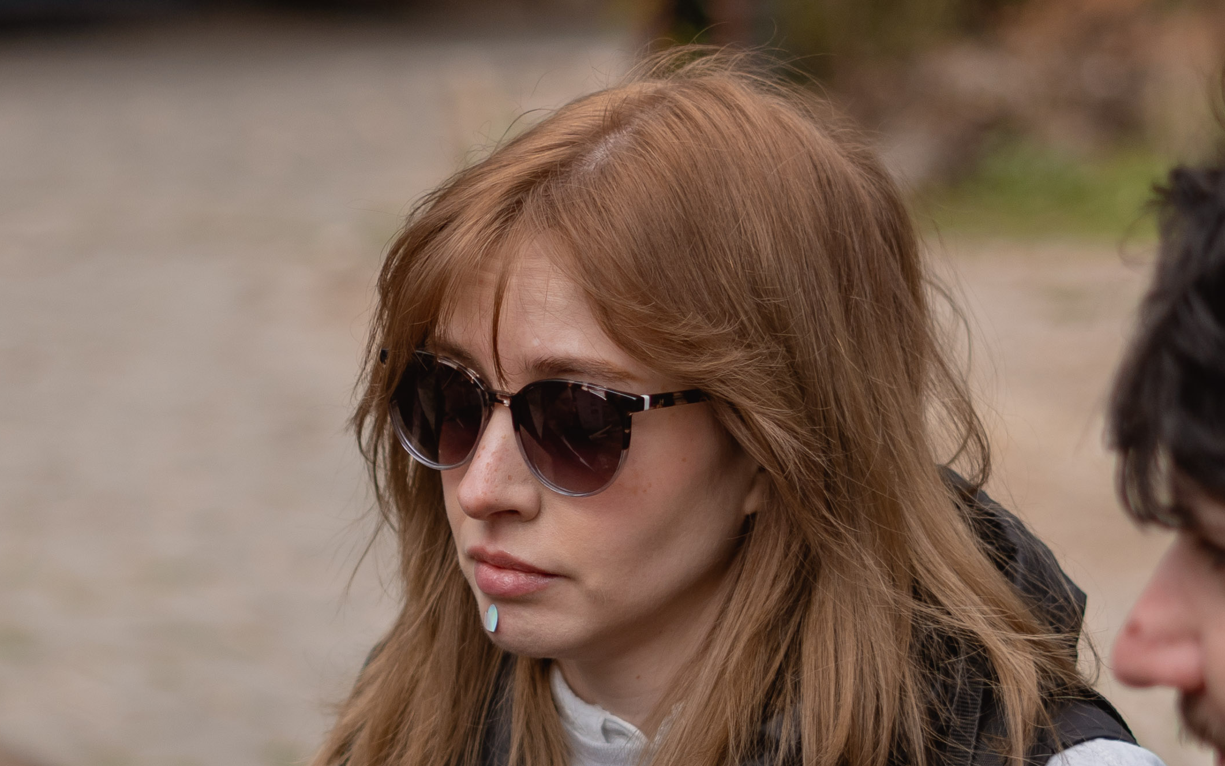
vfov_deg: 9.0
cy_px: 840
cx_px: 347
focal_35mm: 144
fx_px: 4808
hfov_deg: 14.5
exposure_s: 1/4000
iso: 200
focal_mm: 50
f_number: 2
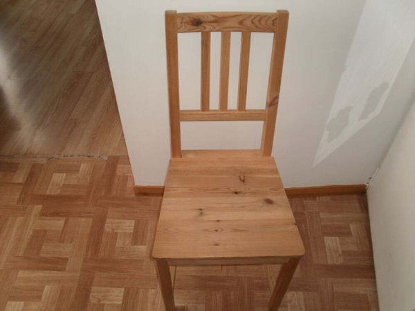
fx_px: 372
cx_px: 208
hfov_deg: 58.4
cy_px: 156
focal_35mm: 31
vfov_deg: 45.4
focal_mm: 5.45
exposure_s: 1/30
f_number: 2.9
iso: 125
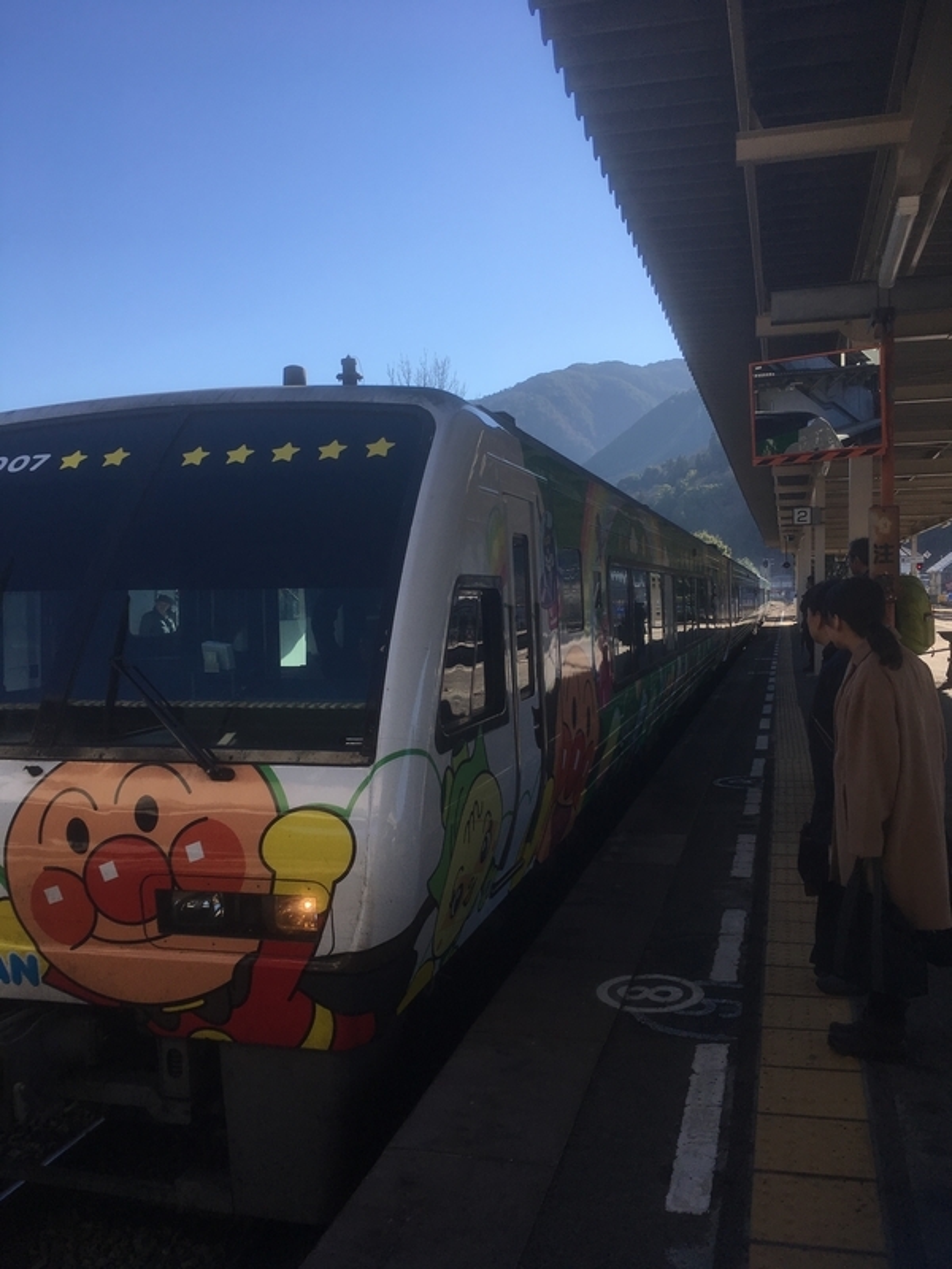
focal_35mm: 29
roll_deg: +0.0
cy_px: 634
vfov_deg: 61.7
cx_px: 476
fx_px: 1063
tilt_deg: -1.2
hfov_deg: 48.2
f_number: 2.2
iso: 25
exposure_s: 1/894
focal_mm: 4.15
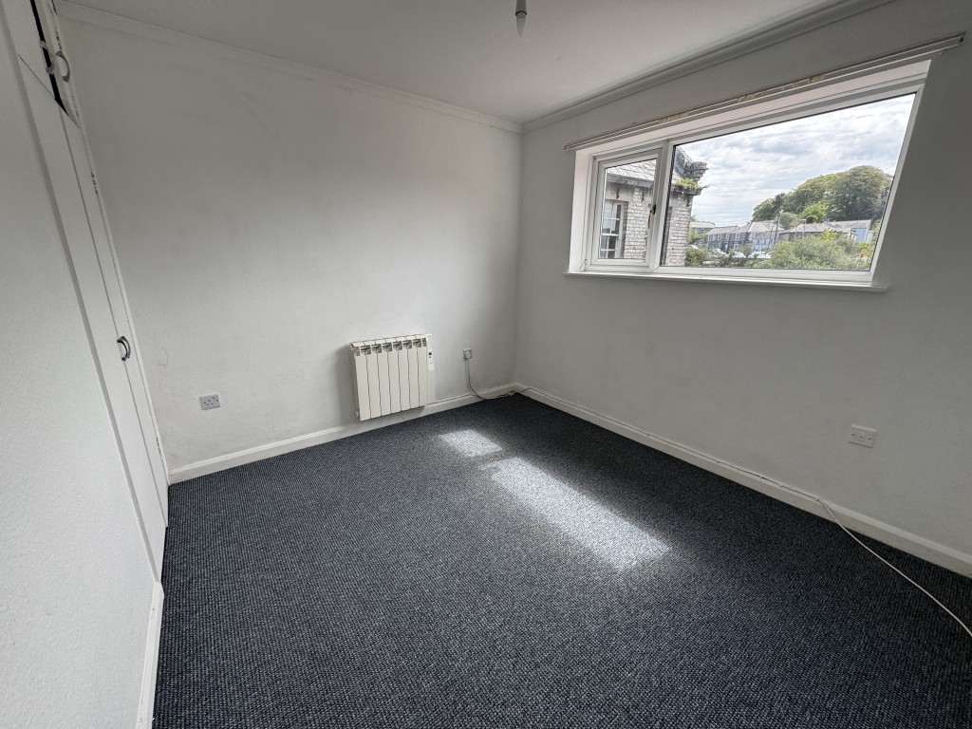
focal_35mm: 14
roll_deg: +0.1
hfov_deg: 102.1
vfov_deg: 85.7
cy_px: 364
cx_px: 486
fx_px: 393
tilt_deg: -14.7
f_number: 2.2
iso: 40
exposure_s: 1/219
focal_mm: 2.22
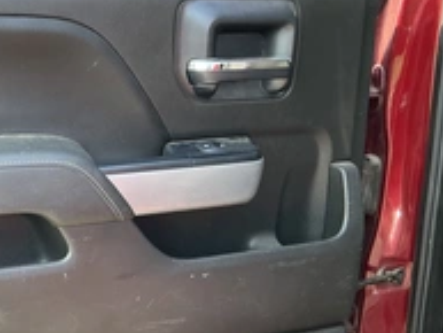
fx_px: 743
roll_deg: +4.5
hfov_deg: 31.7
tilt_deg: -19.2
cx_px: 48
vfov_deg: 25.1
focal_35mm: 58
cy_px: 234
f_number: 1.8
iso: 32
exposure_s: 1/145
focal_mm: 3
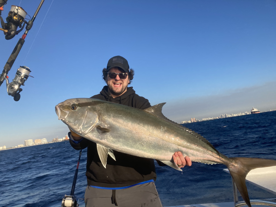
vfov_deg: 49.7
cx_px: 138
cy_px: 104
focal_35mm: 28
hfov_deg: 63.4
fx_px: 223
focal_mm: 3.99
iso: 20
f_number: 1.8
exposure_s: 1/1779
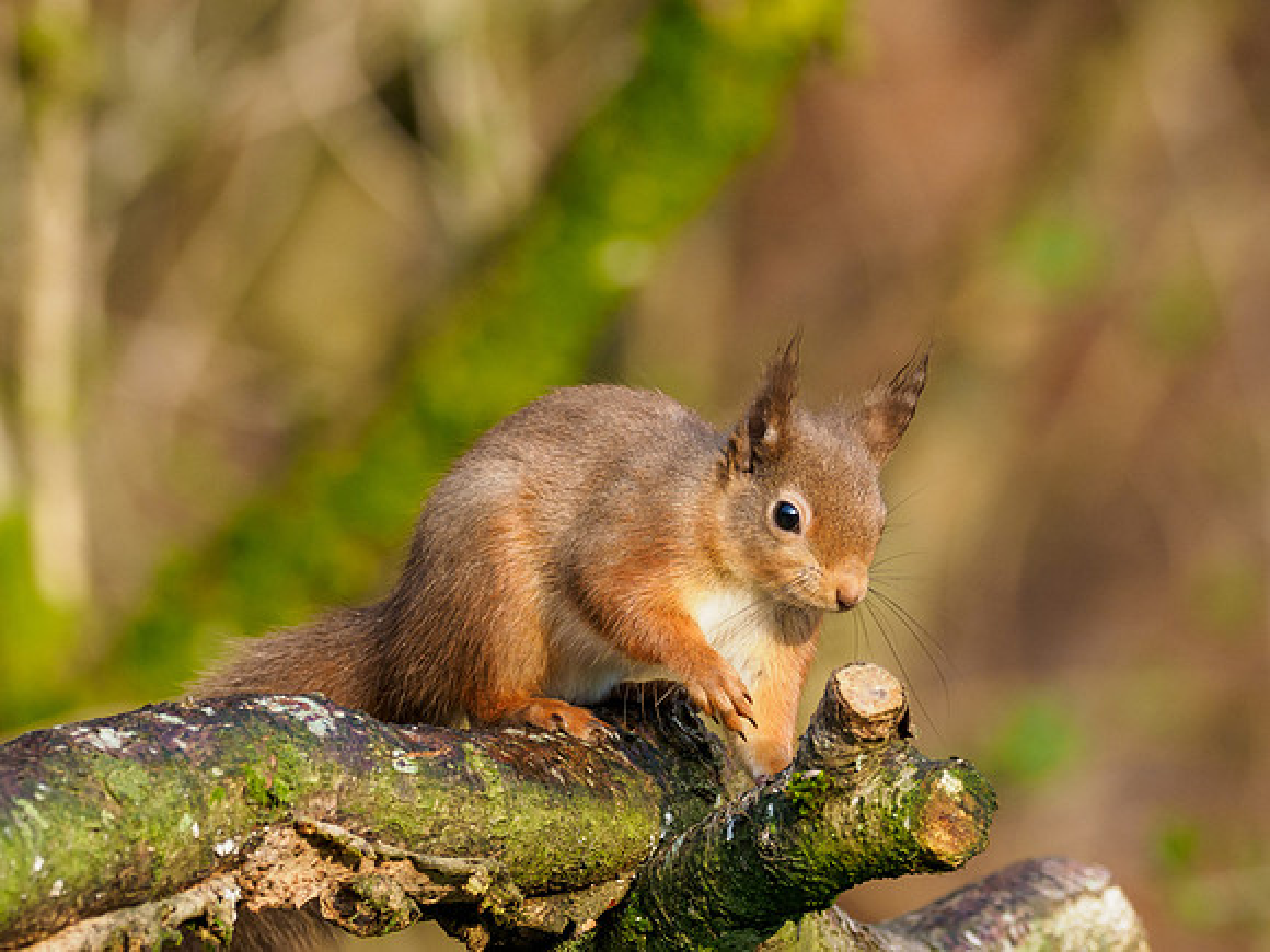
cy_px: 563
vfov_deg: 1.8
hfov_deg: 2.4
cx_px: 690
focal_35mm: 832
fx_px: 30530
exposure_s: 1/640
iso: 640
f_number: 4.5
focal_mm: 300
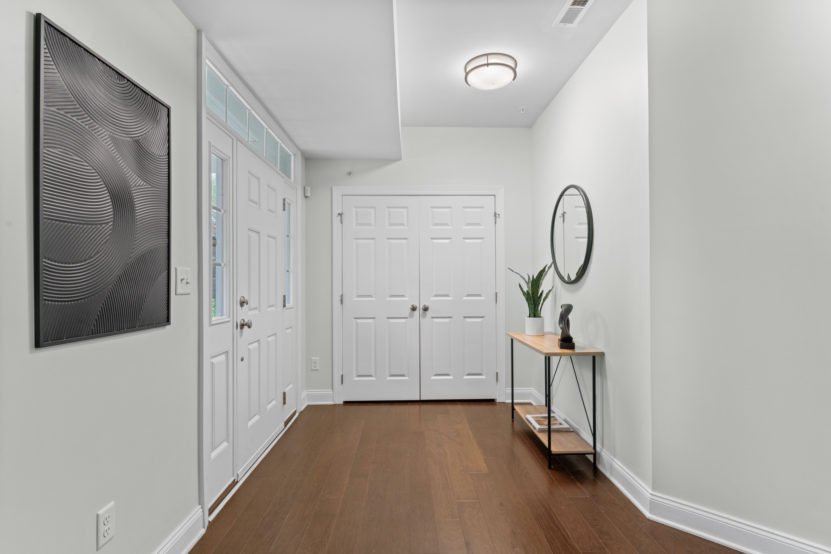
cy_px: 277
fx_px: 409
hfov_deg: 91.0
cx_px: 416
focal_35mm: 18
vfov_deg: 68.3
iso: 1600
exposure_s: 1/4
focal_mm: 17.7
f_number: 11
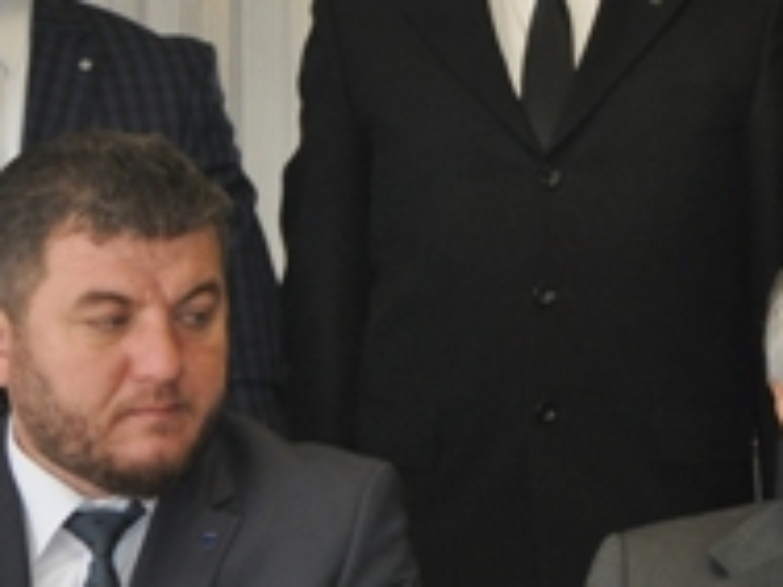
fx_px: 2774
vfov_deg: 12.0
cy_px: 135
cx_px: 862
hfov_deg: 15.6
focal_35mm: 123
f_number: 3.8
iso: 800
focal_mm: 25
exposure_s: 1/80
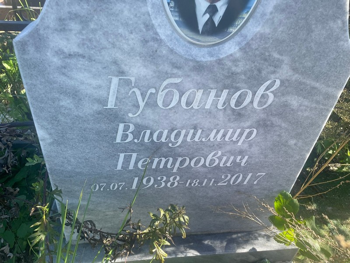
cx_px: 175
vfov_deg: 53.1
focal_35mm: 26
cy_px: 132
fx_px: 263
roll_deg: -7.0
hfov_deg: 67.3
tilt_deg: -38.8
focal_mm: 4.2
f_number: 1.6
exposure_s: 1/807
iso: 32
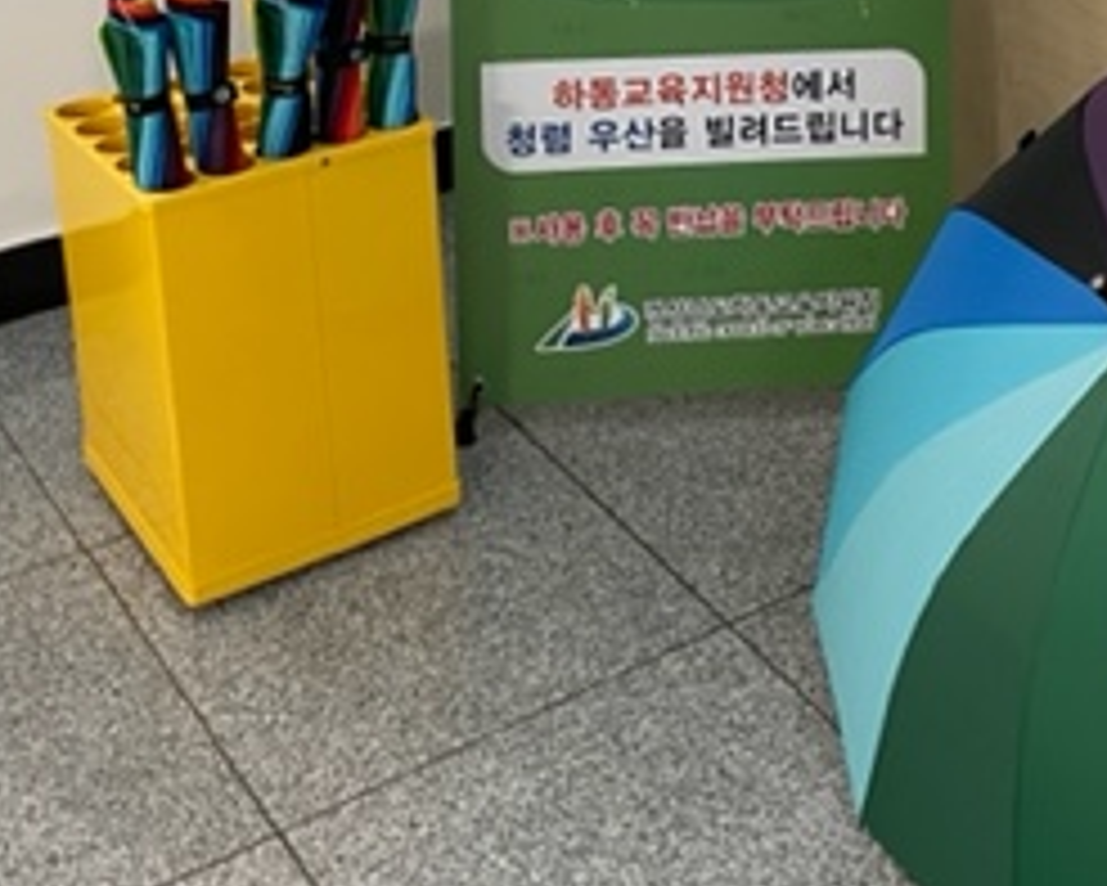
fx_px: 2163
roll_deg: -0.7
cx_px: 729
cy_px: -99
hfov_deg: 28.5
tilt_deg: -19.8
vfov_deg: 21.9
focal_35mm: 66
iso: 320
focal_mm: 4.2
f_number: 1.6
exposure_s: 1/60
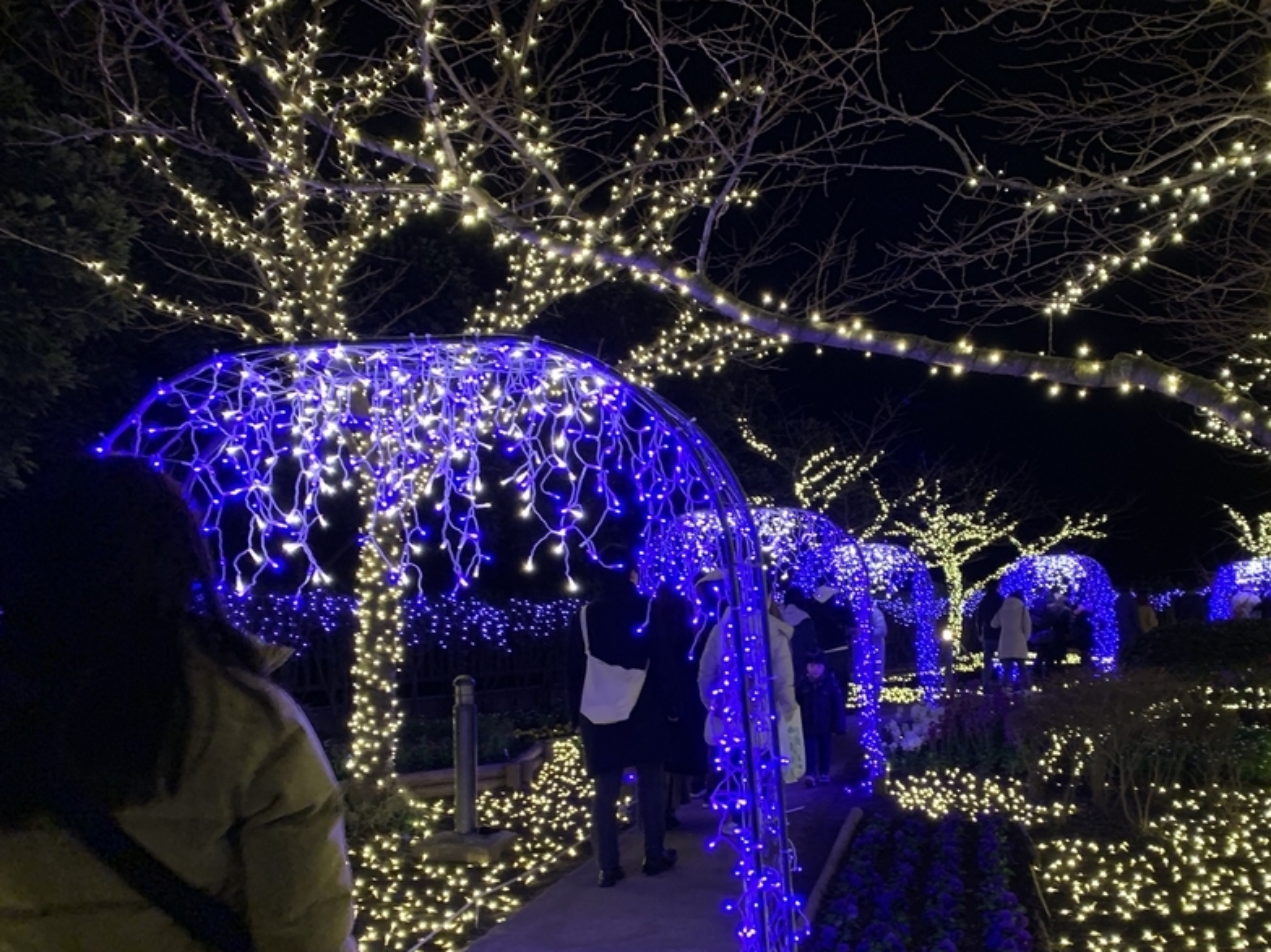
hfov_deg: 53.2
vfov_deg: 41.3
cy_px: 620
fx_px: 1248
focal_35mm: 34
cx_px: 818
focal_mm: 4.25
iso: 400
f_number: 1.8
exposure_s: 1/25
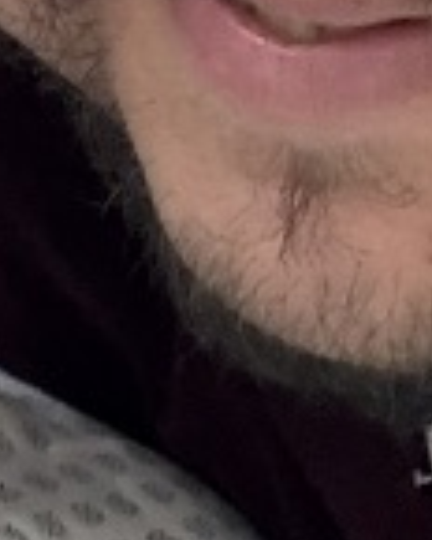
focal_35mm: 207
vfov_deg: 9.3
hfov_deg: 7.4
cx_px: -201
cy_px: 4
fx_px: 3308
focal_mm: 2.69
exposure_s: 1/60
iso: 250
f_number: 1.9
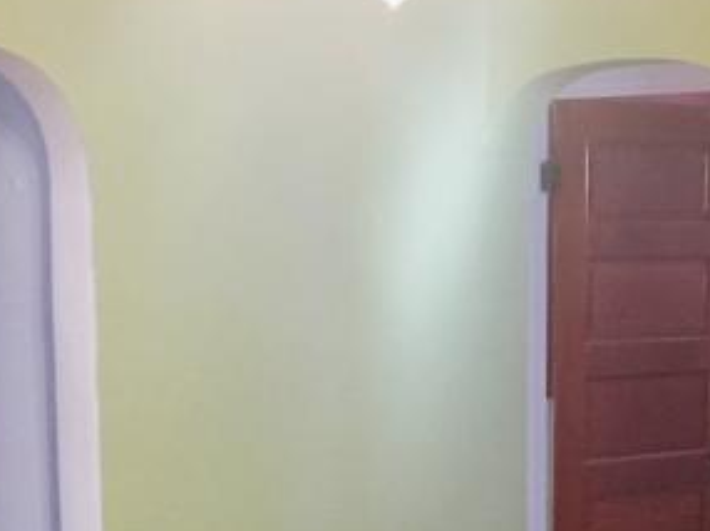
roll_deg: +0.0
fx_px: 2131
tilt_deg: -8.6
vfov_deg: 14.0
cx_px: 442
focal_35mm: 104
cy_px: 521
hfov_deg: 18.9
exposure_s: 1/24
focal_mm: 4.15
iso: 200
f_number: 2.2
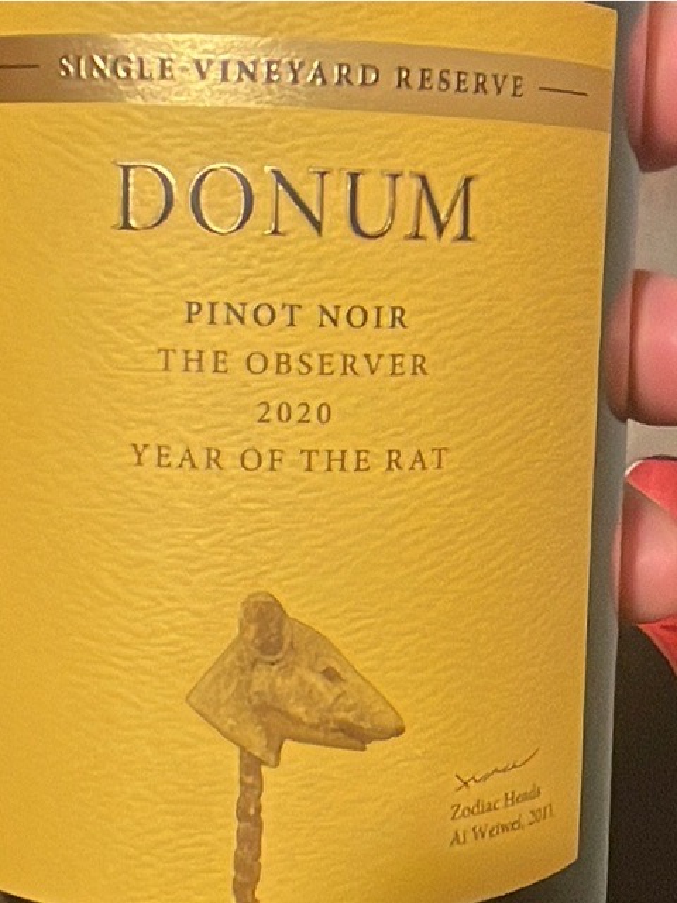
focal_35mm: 30
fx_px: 782
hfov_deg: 46.8
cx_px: 338
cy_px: 452
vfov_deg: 60.0
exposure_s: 1/60
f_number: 2.4
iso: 200
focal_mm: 1.54
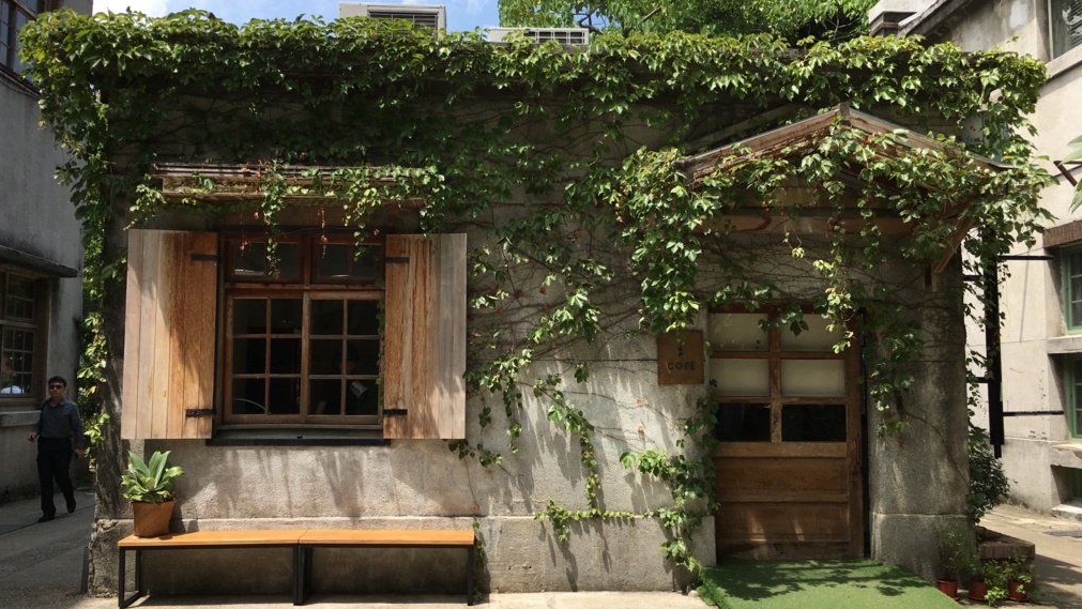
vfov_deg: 36.7
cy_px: 317
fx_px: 918
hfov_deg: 61.0
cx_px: 537
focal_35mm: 32
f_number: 2.2
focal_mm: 4.15
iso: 25
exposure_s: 1/916
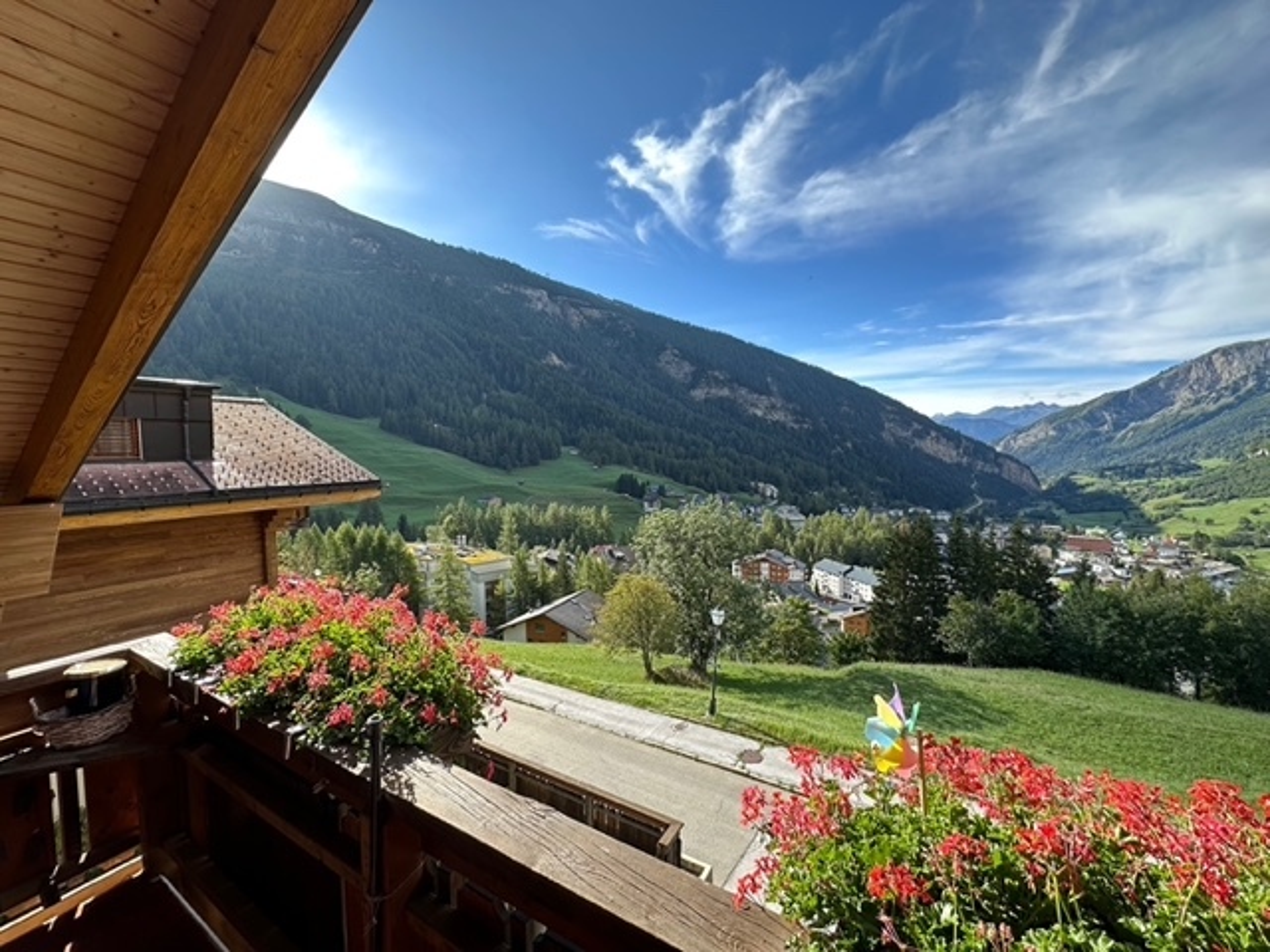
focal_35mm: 14
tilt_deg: -3.2
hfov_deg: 102.1
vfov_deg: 85.7
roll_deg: +1.3
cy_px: 476
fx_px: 514
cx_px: 635
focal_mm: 2.22
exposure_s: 1/461
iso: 40
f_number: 2.2
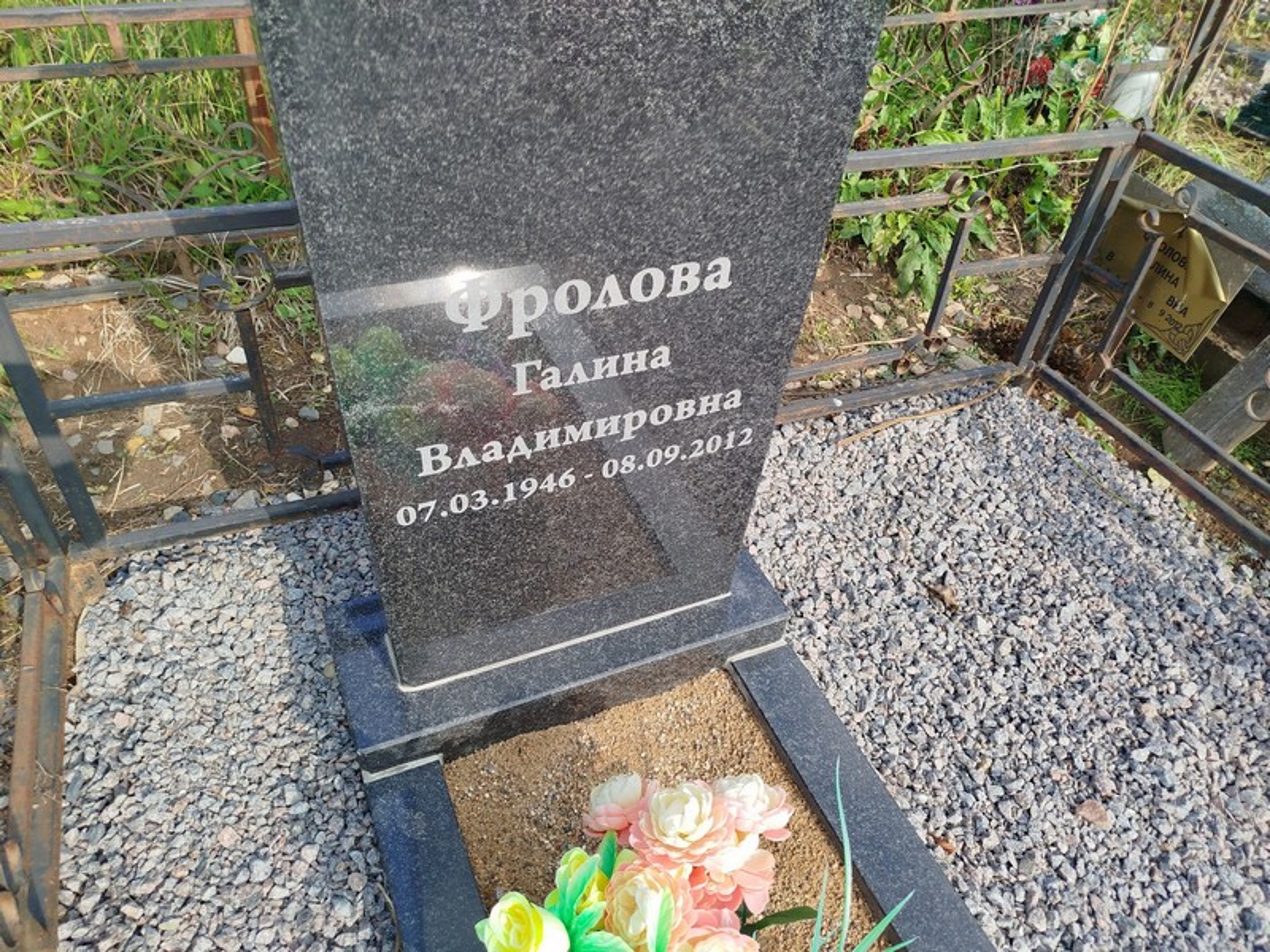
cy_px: 476
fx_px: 881
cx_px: 635
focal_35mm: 24
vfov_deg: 56.8
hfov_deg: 71.6
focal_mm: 5.31
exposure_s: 1/486
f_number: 1.7
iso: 50
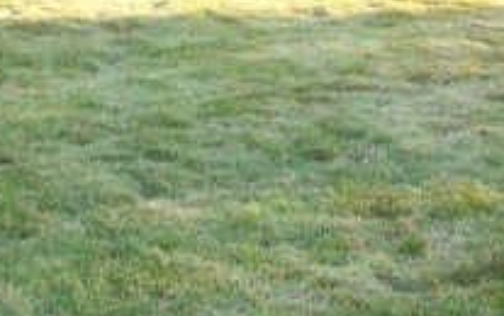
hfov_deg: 16.7
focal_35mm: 123
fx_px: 1692
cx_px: 443
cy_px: -41
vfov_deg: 10.5
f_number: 2.8
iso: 200
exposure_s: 1/211
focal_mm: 6.2
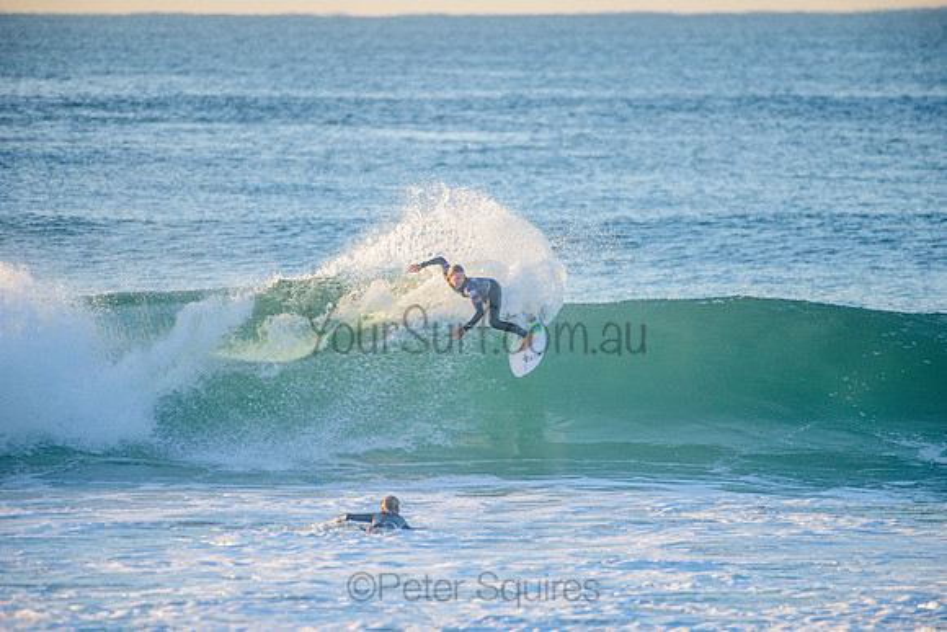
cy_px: 316
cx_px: 474
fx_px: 13155
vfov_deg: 2.8
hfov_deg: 4.1
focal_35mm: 500
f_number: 5.6
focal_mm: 500
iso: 500
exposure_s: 1/1250
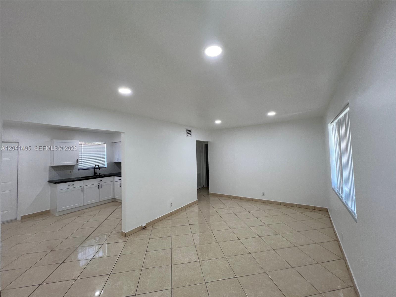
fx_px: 149
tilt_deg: +1.5
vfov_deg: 89.9
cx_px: 198
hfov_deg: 106.2
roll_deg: +1.4
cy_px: 148
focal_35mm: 13
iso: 125
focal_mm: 1.57
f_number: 1.8
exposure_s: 1/120
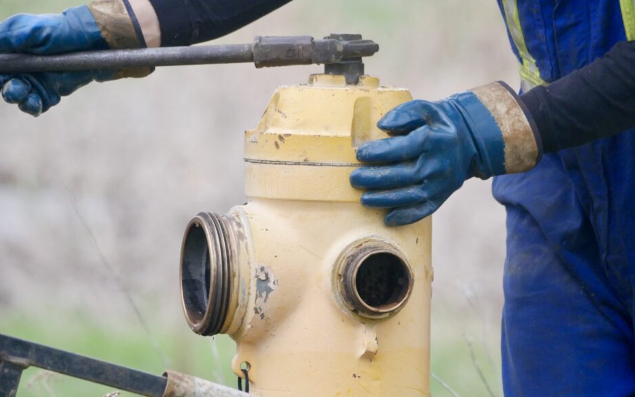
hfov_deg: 3.1
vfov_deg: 1.9
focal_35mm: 683
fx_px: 11817
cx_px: 322
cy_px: 230
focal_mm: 300
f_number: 8
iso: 800
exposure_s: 1/640
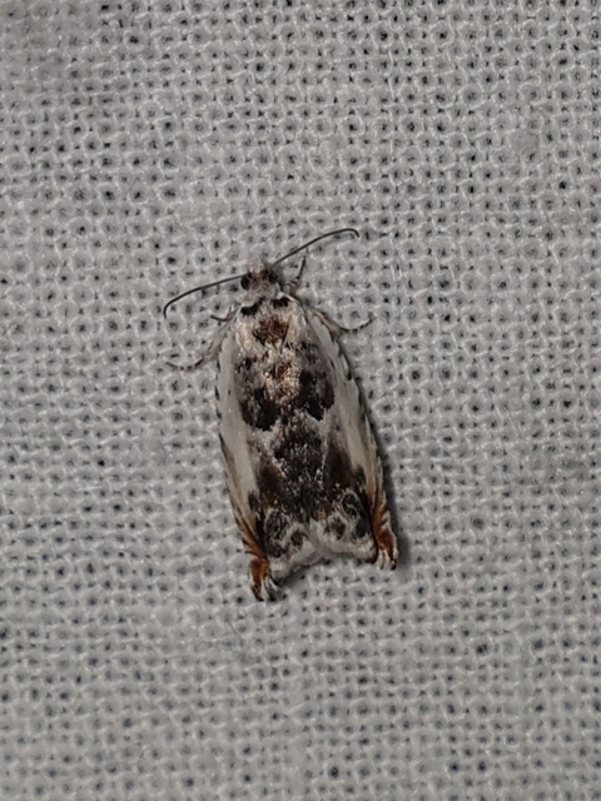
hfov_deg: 53.1
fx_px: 602
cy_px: 400
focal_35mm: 26
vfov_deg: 67.3
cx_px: 300
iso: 50
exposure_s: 1/1580
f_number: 2.4
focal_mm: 4.3
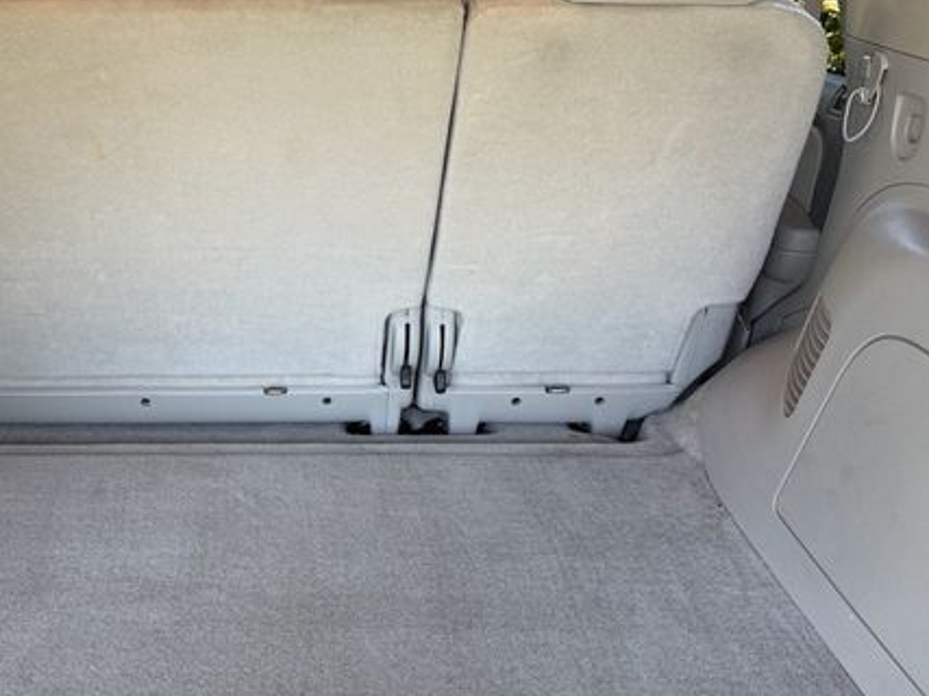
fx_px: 966
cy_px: 400
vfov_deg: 39.5
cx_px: 278
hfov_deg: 50.0
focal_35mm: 36
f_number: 1.78
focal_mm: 6.76
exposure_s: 1/121
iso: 80
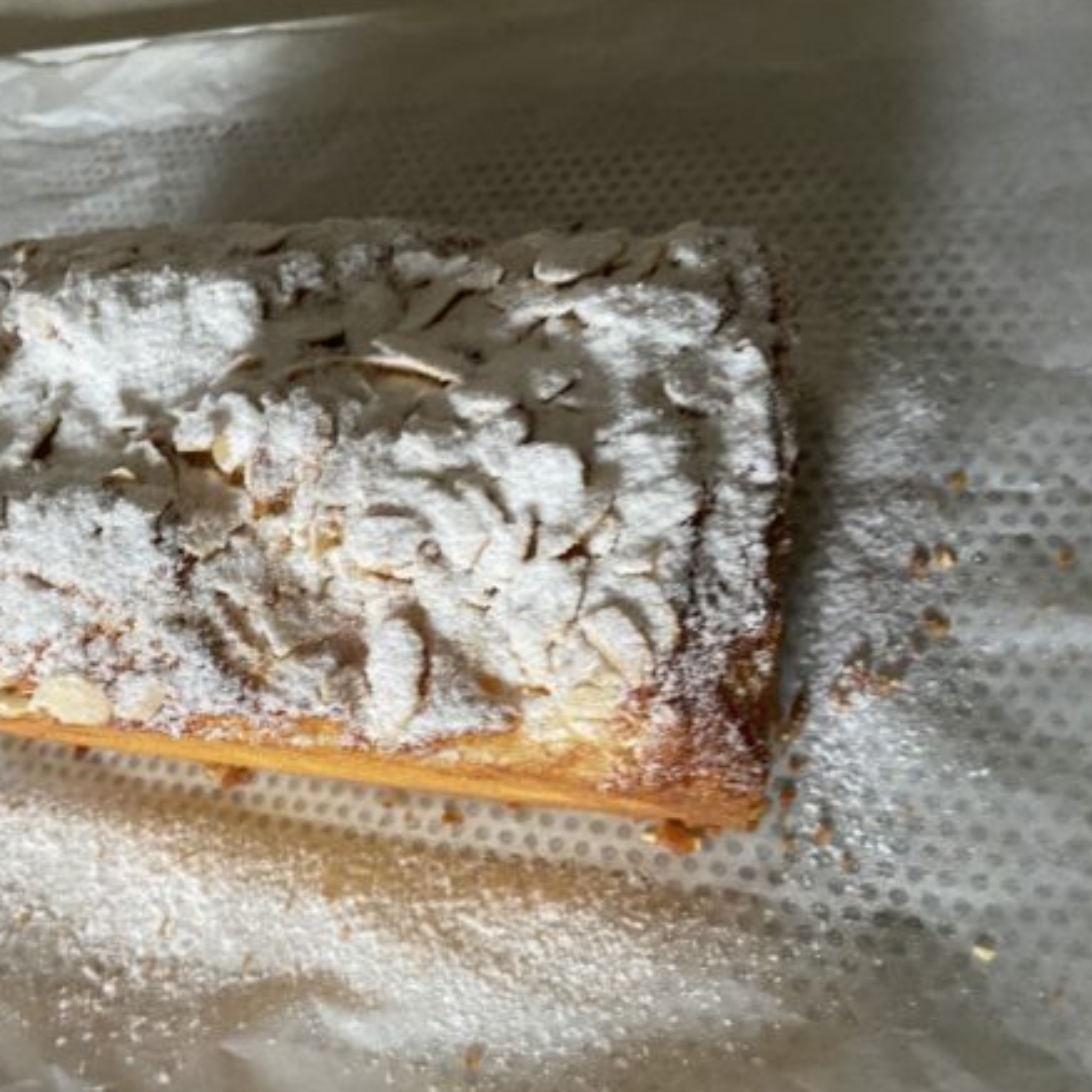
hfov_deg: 46.4
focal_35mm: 35
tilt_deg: -56.7
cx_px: 355
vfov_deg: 47.1
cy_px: 486
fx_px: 1249
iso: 500
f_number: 1.8
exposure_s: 1/42
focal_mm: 4.25
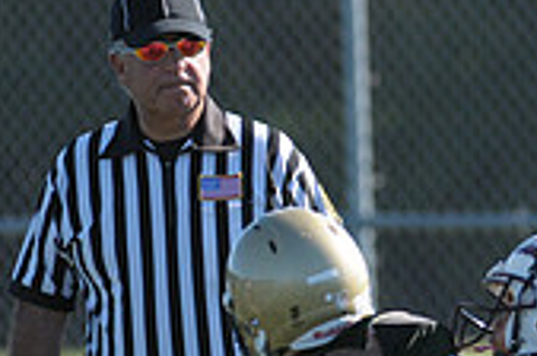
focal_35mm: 1394
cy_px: 545
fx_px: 20754
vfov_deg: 1.0
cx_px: 613
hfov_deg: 1.5
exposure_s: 1/2500
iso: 640
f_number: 4
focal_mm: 270
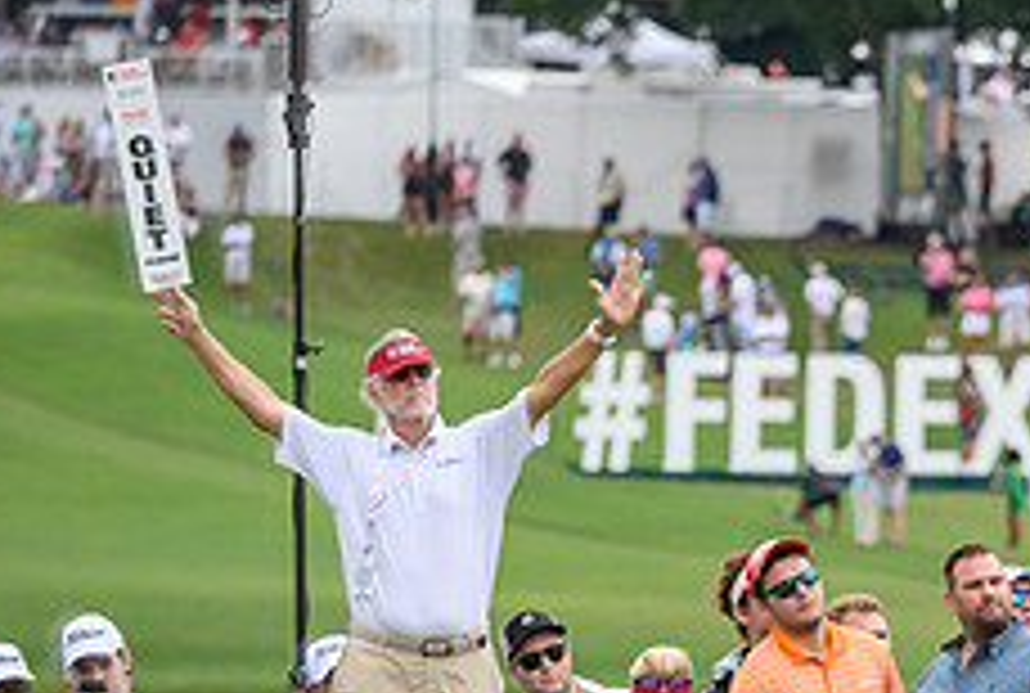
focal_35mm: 502
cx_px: 1416
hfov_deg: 4.1
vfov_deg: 2.8
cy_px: 684
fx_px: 14400
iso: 800
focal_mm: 175
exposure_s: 1/800
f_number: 4.5
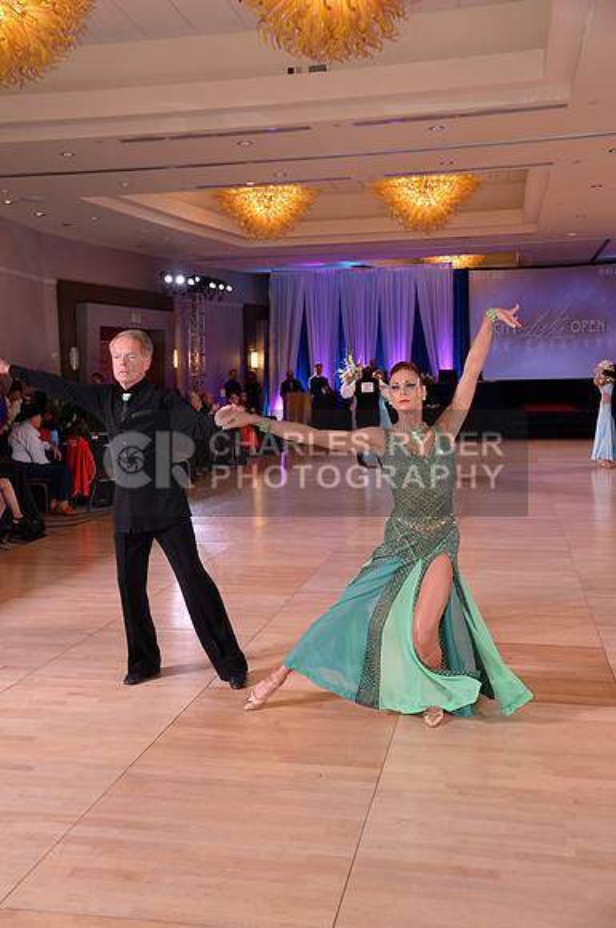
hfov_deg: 35.0
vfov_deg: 50.8
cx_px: 308
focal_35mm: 38
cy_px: 464
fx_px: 978
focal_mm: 38
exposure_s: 1/250
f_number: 5
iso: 2000
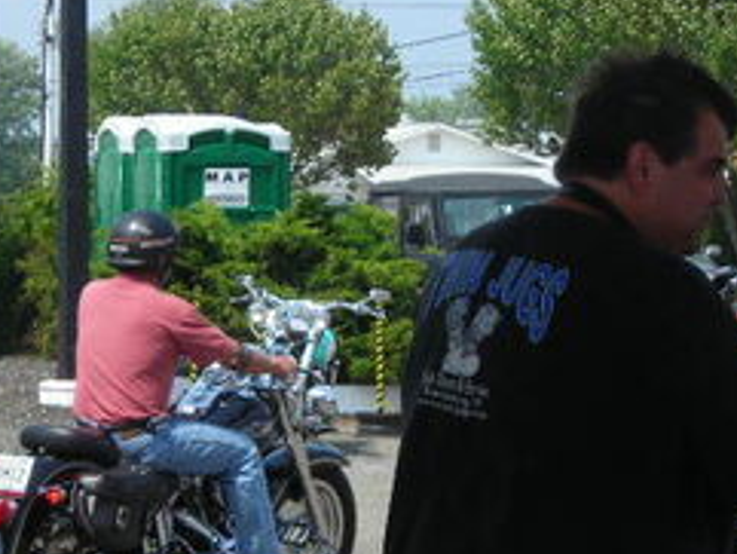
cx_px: 171
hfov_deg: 11.5
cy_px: 444
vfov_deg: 8.7
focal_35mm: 171
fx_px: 3643
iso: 50
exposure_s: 1/232
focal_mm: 17
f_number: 4.9
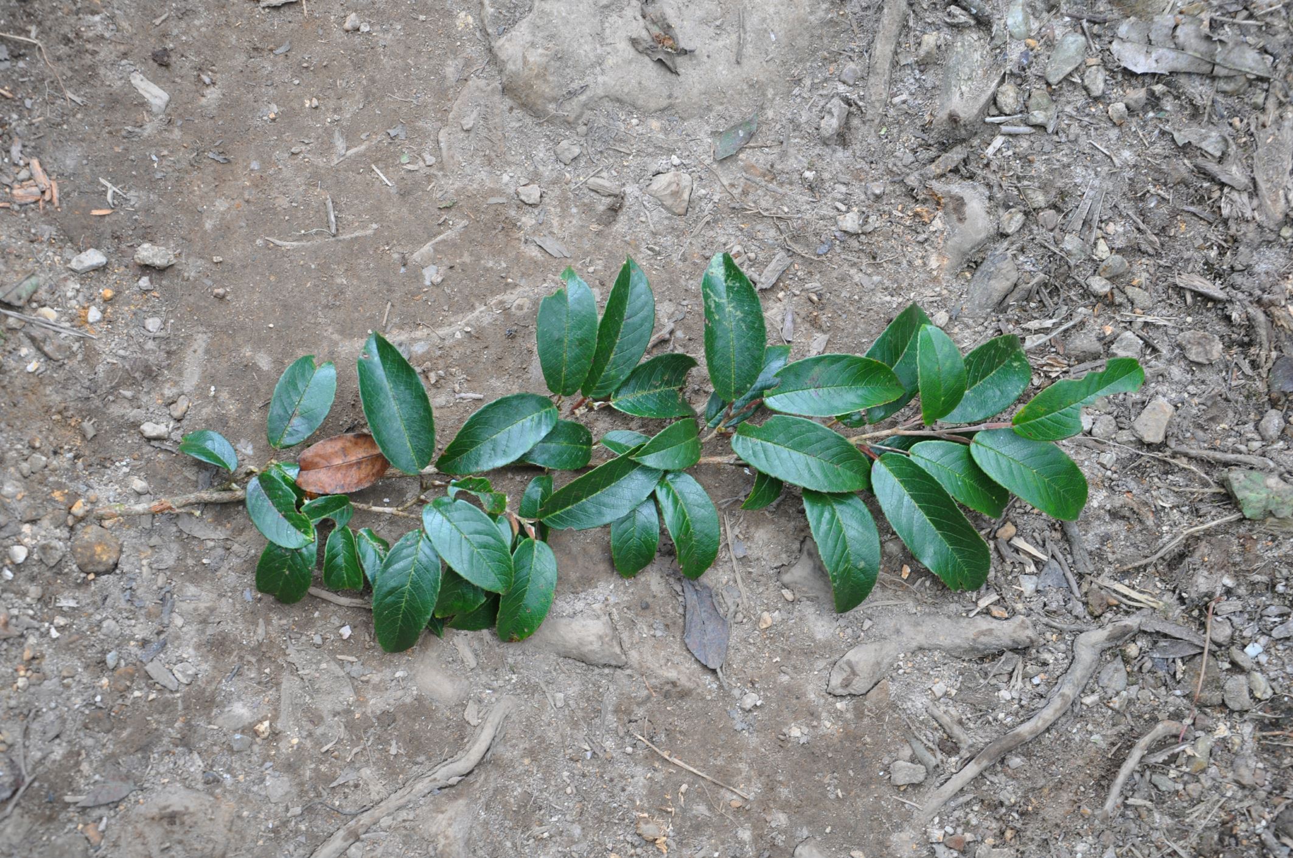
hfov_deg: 38.9
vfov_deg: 26.4
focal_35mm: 51
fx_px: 1829
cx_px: 646
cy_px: 429
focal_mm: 34
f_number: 5.6
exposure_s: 1/30
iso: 200
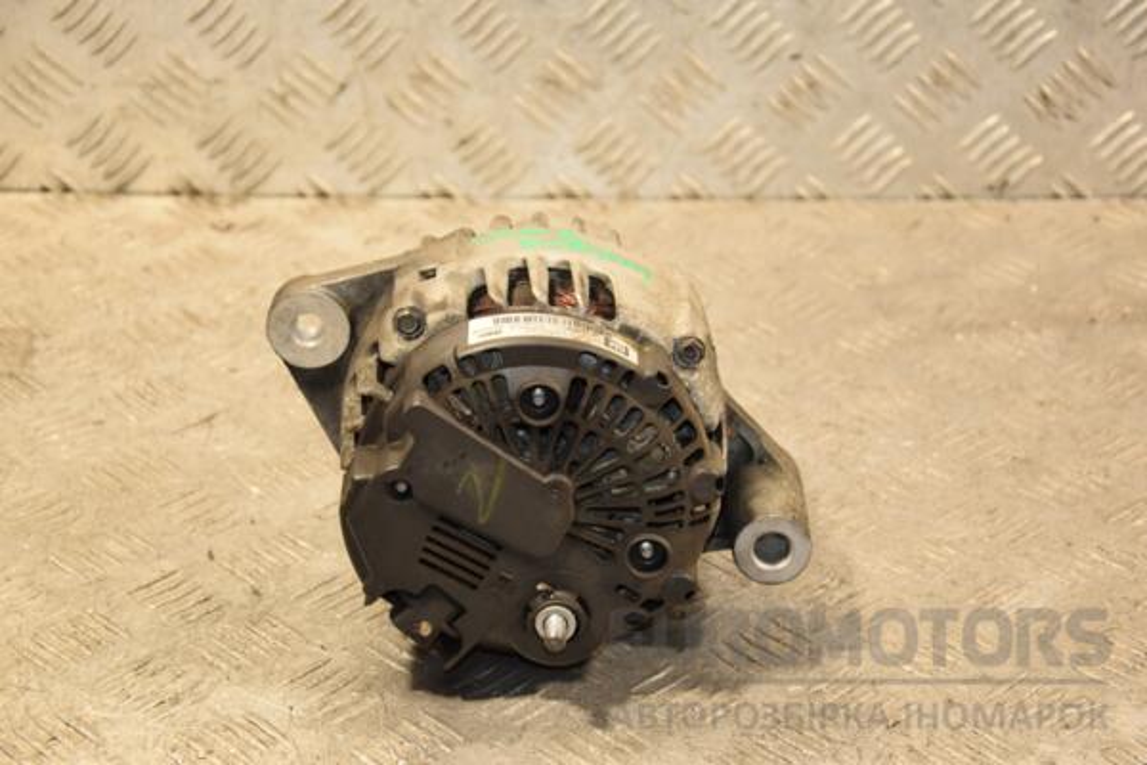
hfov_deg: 23.4
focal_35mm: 87
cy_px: 382
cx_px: 574
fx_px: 2772
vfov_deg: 15.7
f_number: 5
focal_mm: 58
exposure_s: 1/100
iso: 800
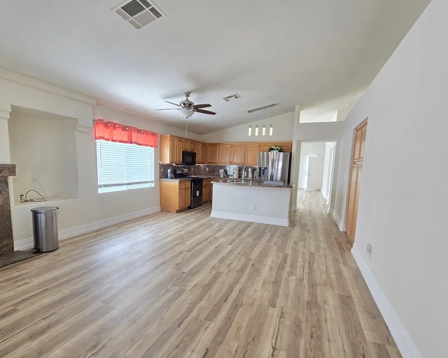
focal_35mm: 16
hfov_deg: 93.0
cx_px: 209
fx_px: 212
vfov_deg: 80.1
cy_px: 198
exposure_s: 1/60
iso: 50
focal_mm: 2.2
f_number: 2.2
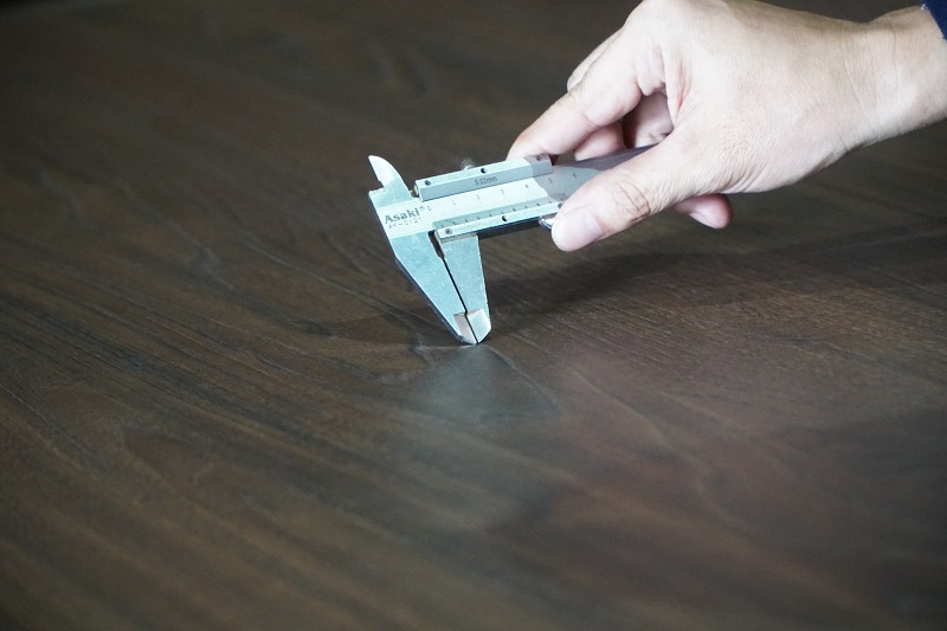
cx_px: 474
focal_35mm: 158
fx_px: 4142
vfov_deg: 8.7
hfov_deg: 13.0
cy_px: 316
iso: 5000
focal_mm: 105
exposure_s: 1/200
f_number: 4
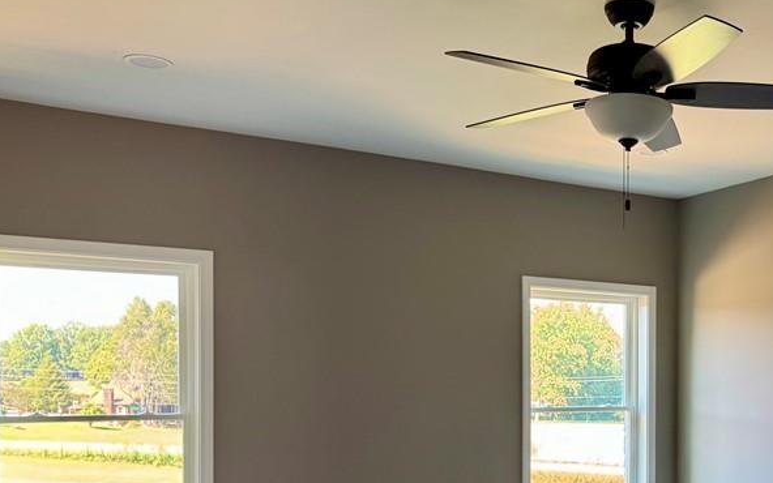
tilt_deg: -1.2
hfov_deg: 43.1
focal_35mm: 44
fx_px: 927
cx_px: 624
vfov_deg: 28.4
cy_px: 402
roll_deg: -0.3
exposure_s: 1/121
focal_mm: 6.76
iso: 200
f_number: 1.78
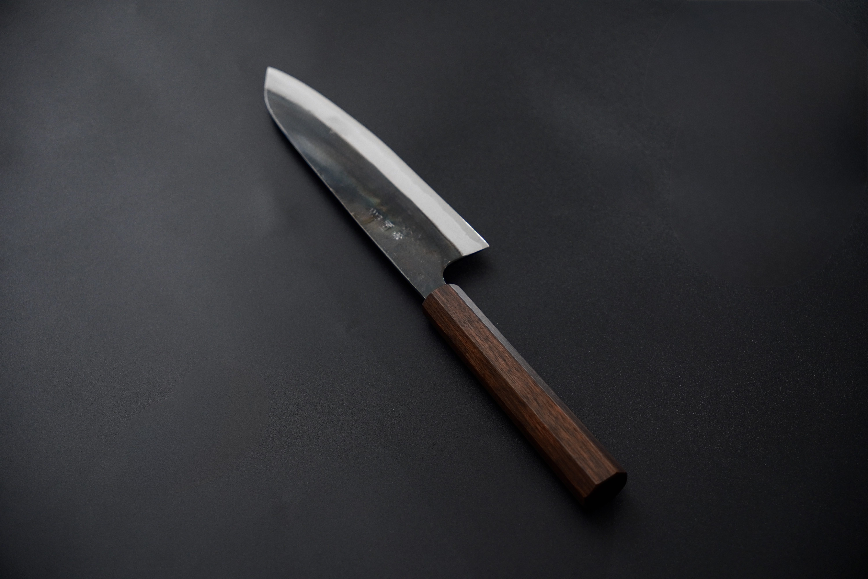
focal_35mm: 59
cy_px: 290
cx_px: 434
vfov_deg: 23.0
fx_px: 1421
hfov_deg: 34.0
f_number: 3.5
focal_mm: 39.3
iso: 320
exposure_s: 1/160
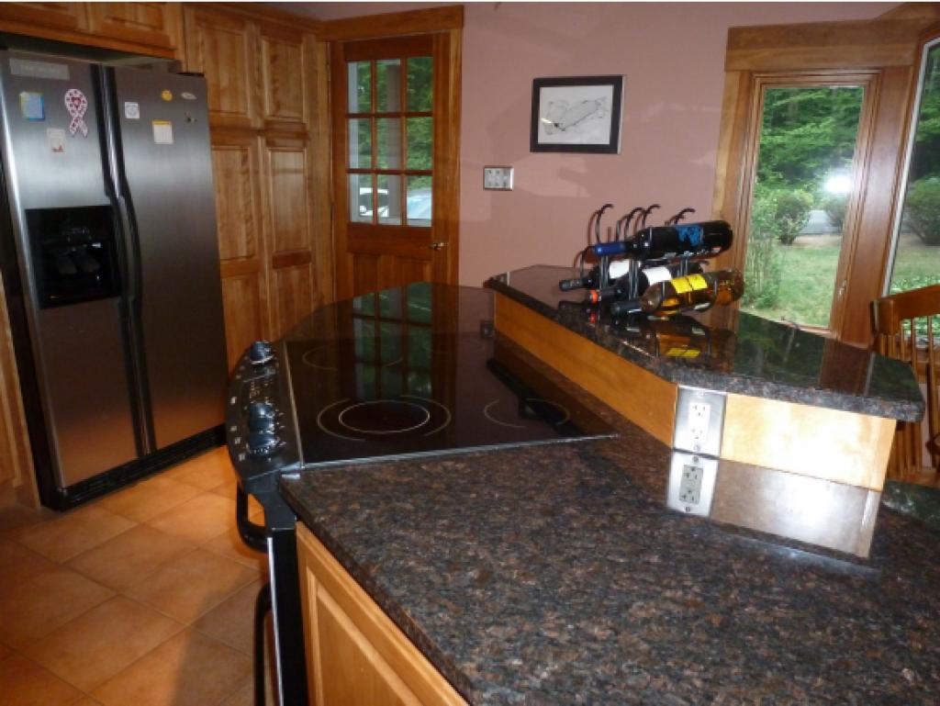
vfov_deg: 56.9
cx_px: 470
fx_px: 652
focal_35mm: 24
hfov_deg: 71.6
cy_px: 353
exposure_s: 1/60
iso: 400
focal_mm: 4.3
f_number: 3.3
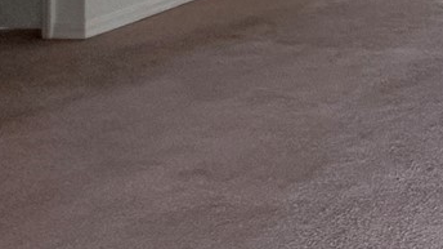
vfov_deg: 13.8
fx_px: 833
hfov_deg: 17.7
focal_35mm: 71
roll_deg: -1.1
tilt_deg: +0.6
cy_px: -285
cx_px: 936
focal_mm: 2.22
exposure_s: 1/60
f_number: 2.2
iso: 160
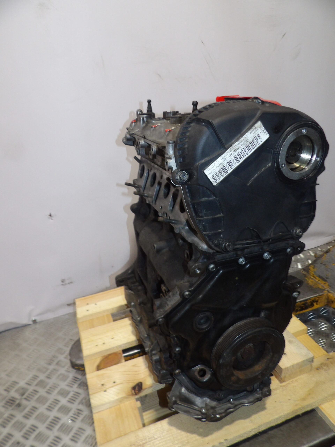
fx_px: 310
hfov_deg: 56.8
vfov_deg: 71.6
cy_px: 224
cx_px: 168
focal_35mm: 24
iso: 200
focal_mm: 4.3
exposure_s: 1/60
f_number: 3.2
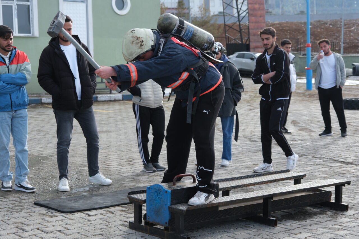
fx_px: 638
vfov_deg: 21.2
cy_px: 120
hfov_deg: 31.4
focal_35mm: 64
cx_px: 180
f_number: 4
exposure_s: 1/1100
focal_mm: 42.9
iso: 640
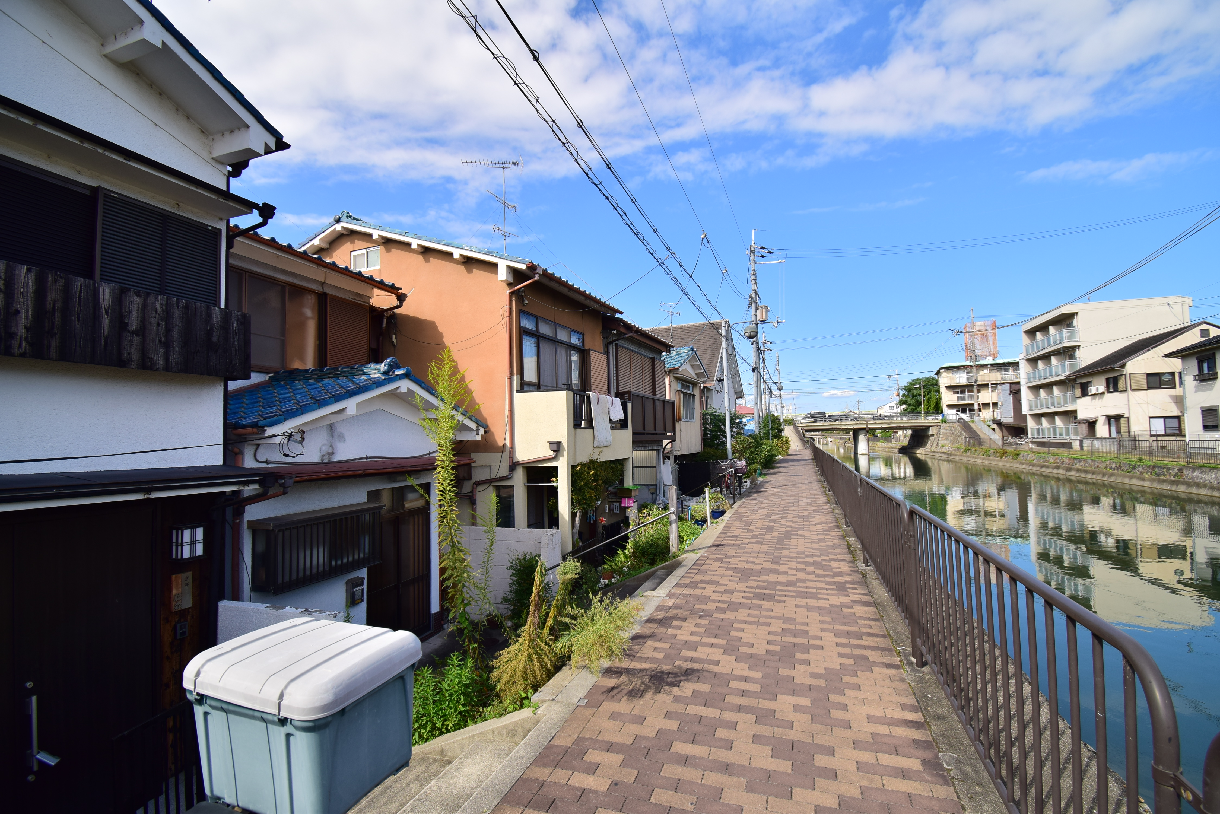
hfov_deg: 100.4
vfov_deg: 77.4
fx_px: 508
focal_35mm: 15
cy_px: 407
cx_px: 610
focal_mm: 10
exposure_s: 1/350
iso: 100
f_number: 6.7
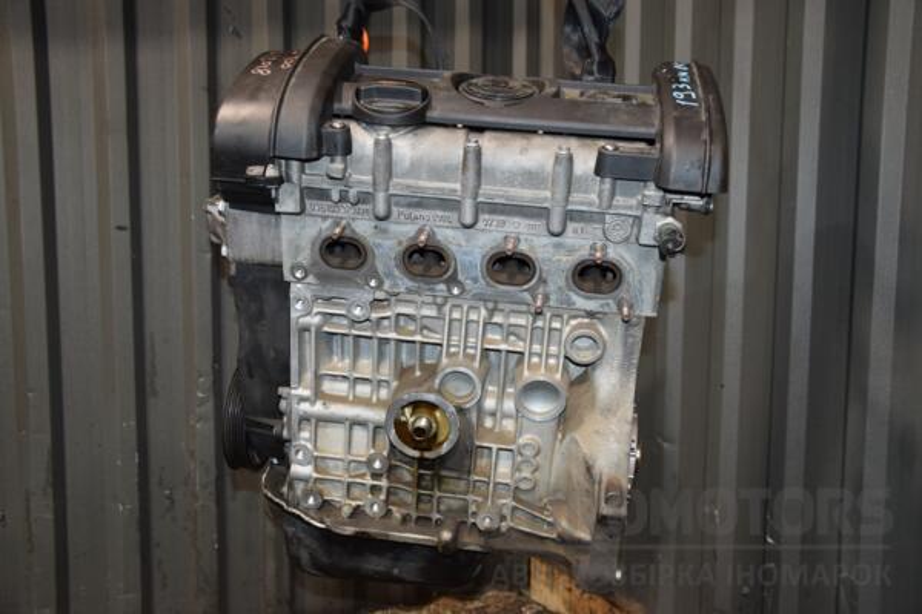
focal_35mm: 38
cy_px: 307
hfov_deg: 51.3
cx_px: 461
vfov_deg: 35.5
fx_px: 960
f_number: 5
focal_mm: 25
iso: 800
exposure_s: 1/60
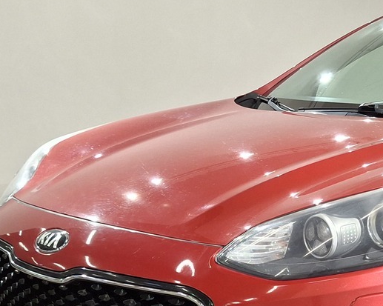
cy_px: 271
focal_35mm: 68
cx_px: 410
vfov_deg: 22.0
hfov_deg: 26.0
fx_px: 770
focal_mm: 4.69
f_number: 1.8
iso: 125
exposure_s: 1/100
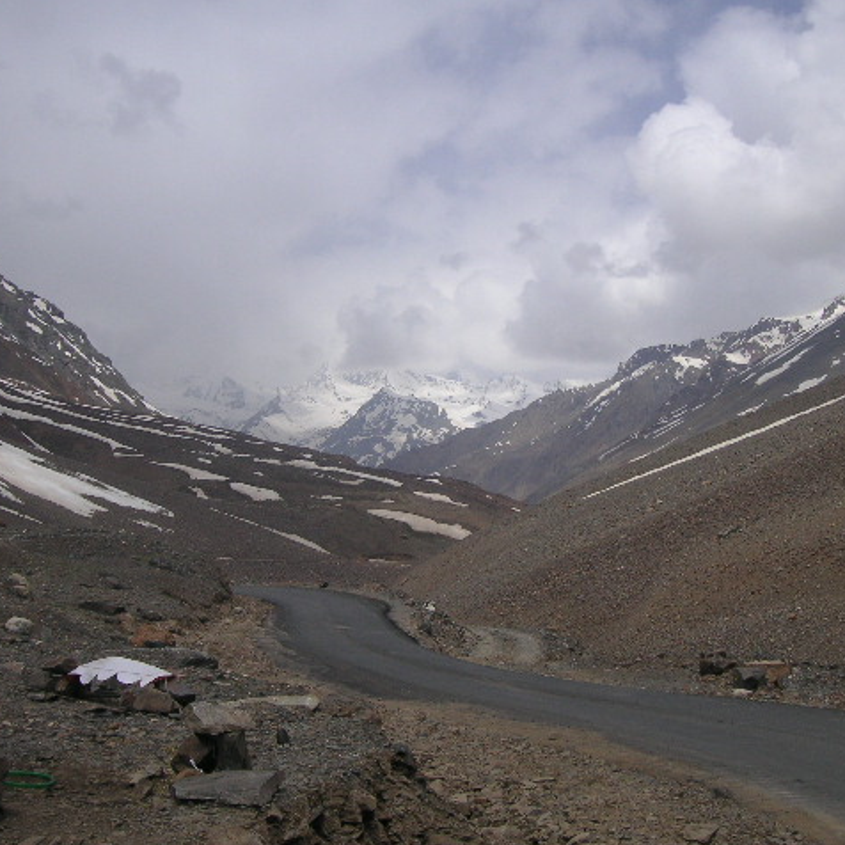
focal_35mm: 44
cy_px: 424
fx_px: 1215
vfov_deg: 38.3
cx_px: 428
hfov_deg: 38.3
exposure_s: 1/350
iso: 50
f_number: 6.7
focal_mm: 6.1
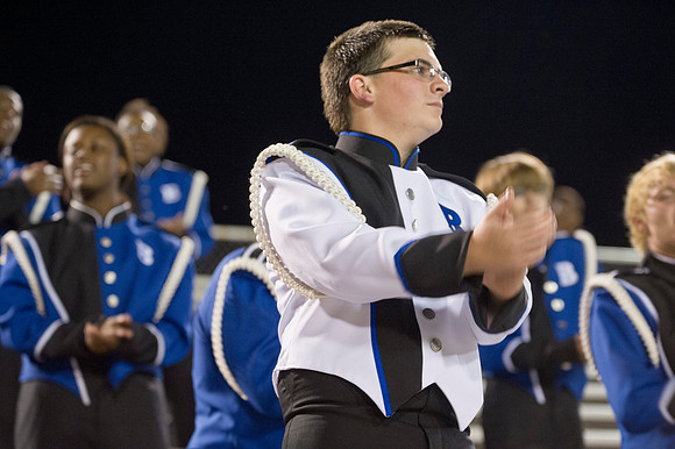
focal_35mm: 125
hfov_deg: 16.4
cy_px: 224
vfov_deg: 11.0
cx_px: 338
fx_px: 2342
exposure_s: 1/80
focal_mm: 125
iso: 4000
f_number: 4
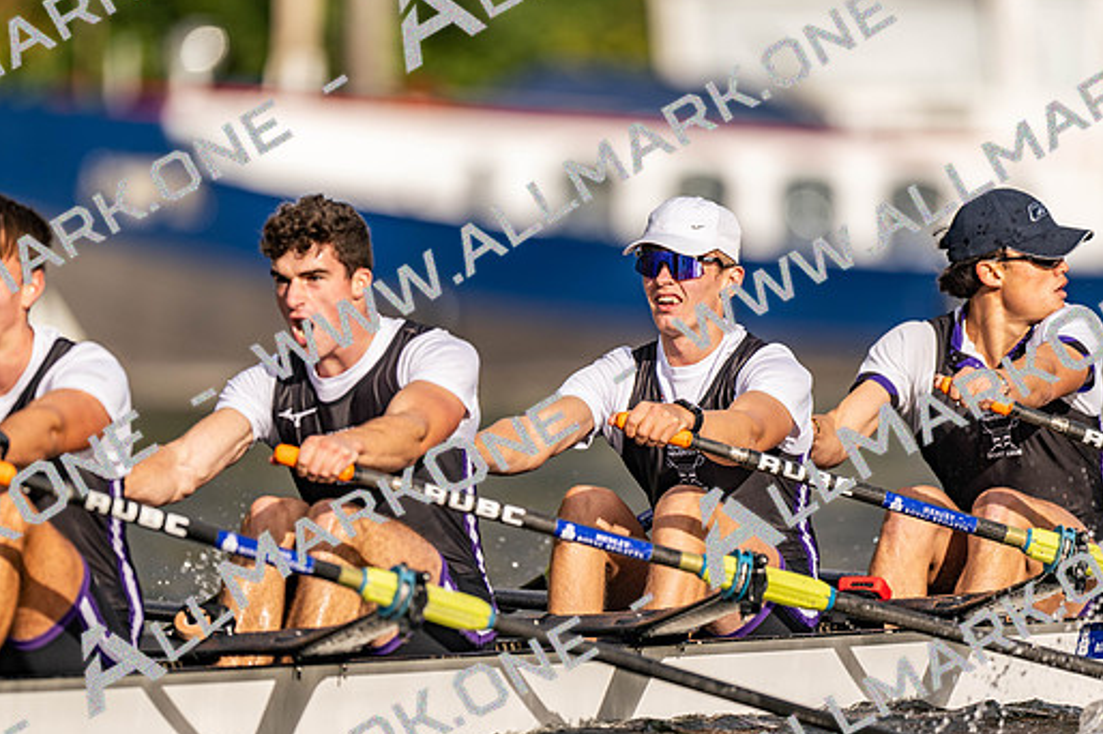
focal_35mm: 677
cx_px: 515
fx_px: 20728
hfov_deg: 3.0
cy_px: 386
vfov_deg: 2.0
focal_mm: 600
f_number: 4
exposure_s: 1/2500
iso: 110
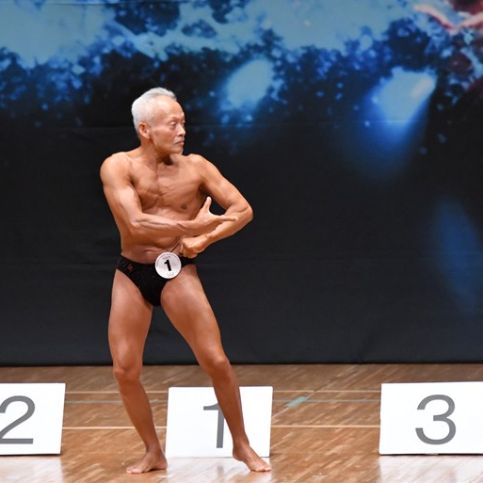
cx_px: 211
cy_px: 241
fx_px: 6078
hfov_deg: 4.6
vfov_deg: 4.6
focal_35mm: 385
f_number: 5.6
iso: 6400
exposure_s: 1/400
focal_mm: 200
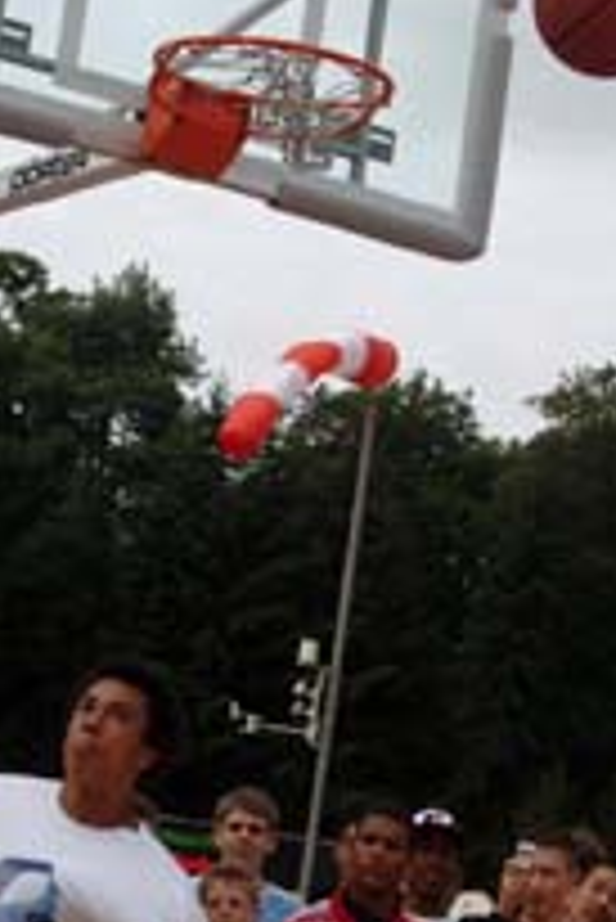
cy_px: 607
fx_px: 3715
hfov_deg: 9.5
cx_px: 317
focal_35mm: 145
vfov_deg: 14.1
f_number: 11
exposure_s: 1/500
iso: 200
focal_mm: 36
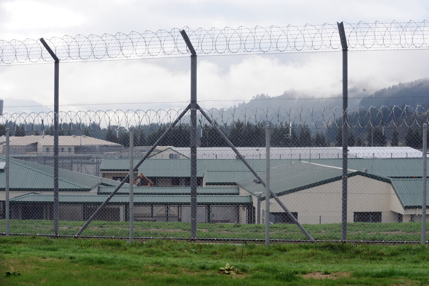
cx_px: 214
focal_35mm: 86
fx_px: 1024
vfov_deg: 15.9
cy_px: 143
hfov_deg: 23.7
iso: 500
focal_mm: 86
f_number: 13
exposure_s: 1/320
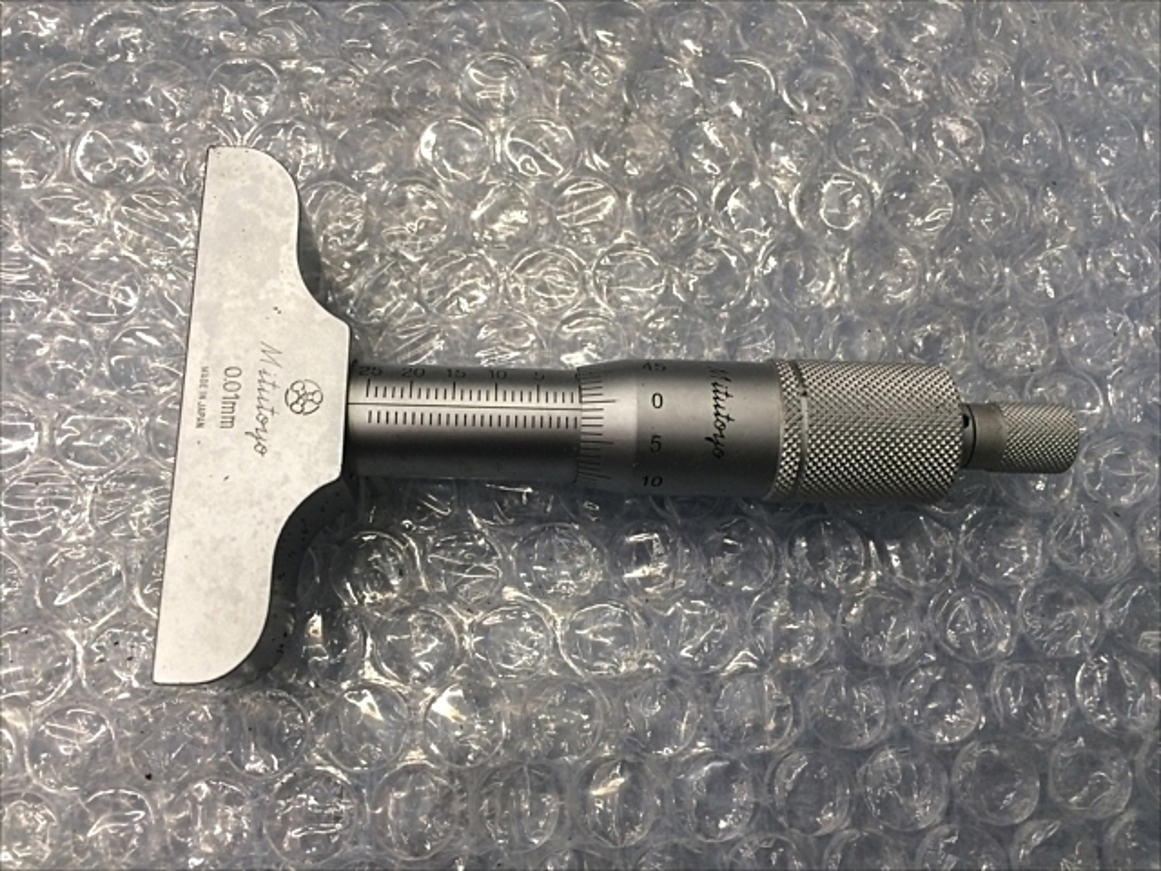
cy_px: 436
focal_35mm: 29
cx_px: 580
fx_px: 973
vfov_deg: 48.2
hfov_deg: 61.7
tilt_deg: -75.9
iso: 50
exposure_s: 1/30
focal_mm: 4.15
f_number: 2.2
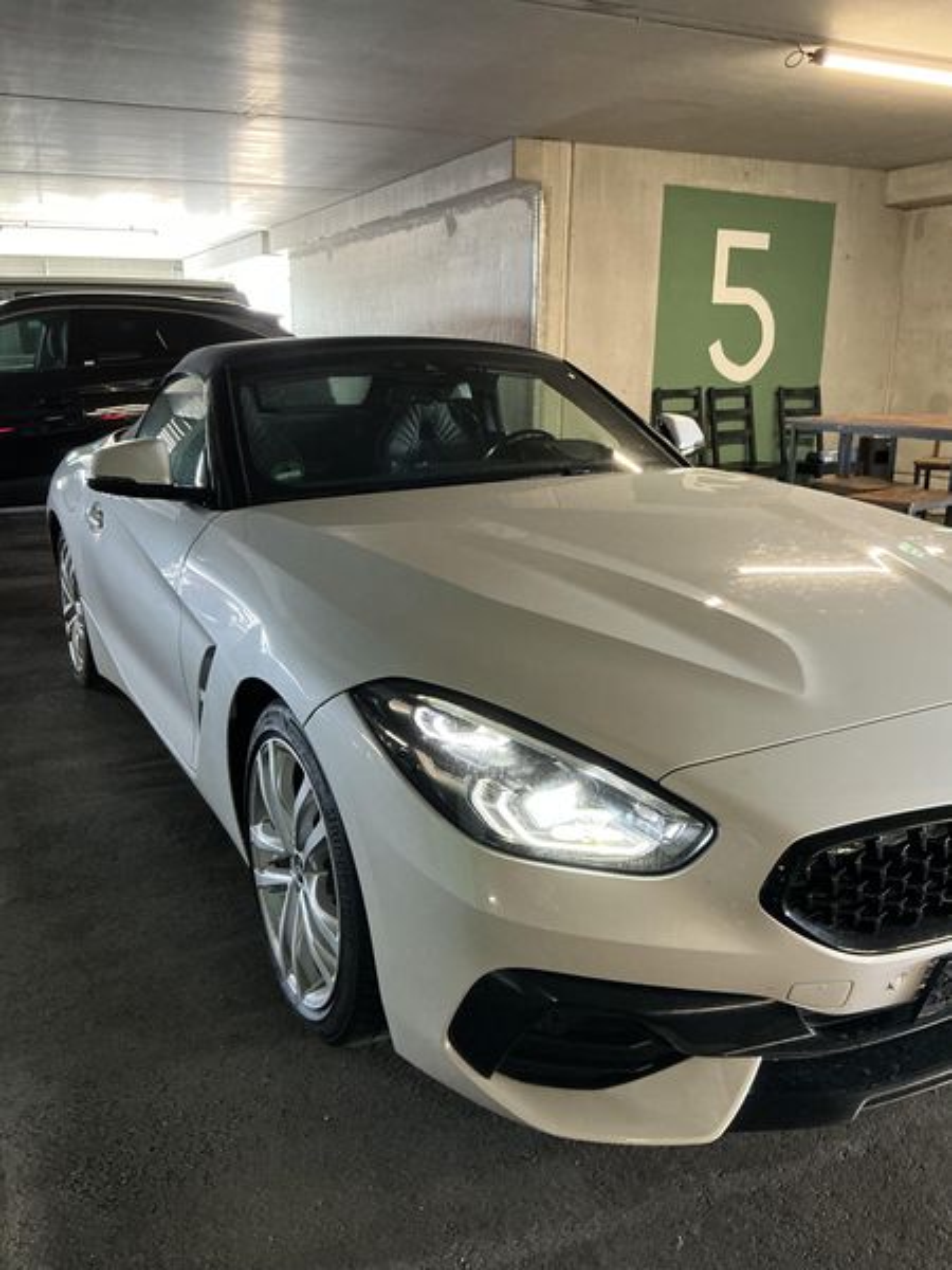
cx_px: 476
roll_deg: -0.7
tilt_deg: -13.5
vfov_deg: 63.4
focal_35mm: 28
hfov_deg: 49.7
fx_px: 1027
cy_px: 635
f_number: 1.8
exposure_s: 1/54
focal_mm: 3
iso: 250
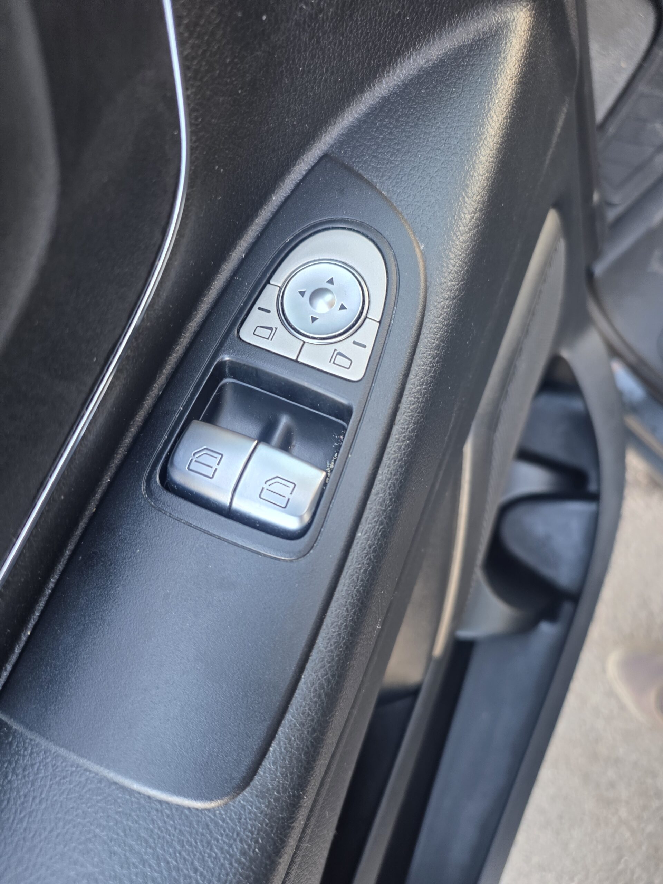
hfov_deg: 58.9
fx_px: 587
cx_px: 332
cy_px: 442
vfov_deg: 73.9
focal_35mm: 23
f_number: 1.7
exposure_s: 1/100
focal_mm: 6.25
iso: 200
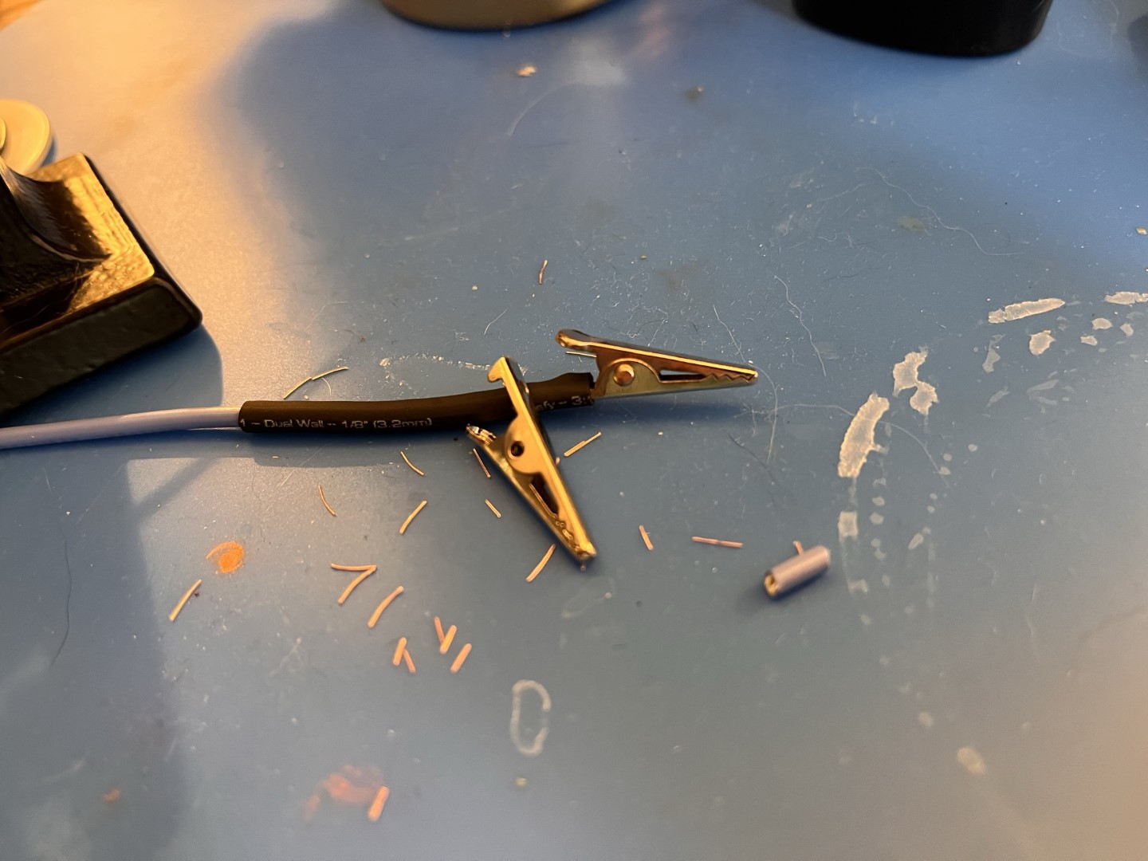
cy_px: 430
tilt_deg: -47.3
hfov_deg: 67.3
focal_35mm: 26
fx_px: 862
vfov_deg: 53.1
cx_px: 574
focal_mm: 5.1
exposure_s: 1/40
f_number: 1.6
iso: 400
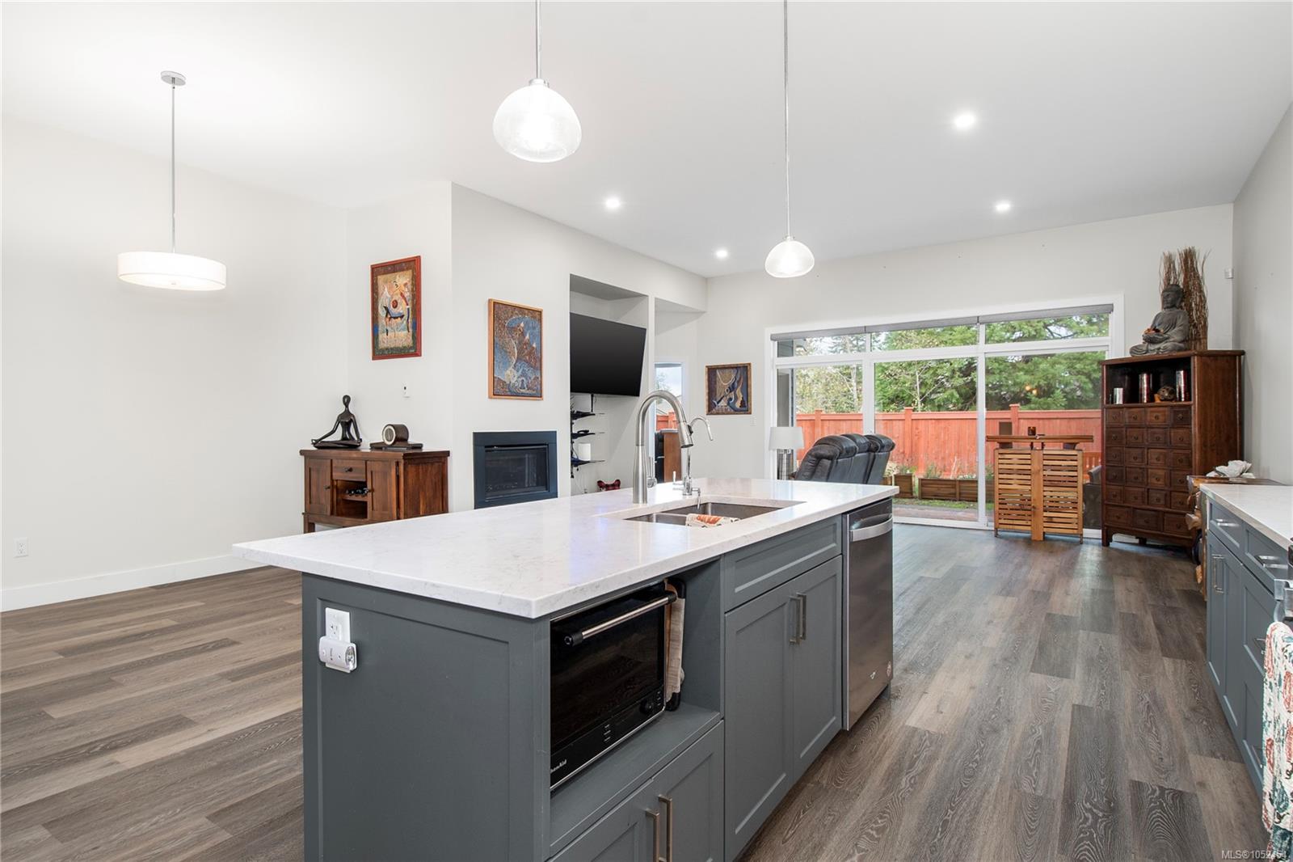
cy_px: 431
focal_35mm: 18
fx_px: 646
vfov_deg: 67.4
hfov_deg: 90.0
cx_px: 646
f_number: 8
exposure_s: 1/8
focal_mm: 12
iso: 320
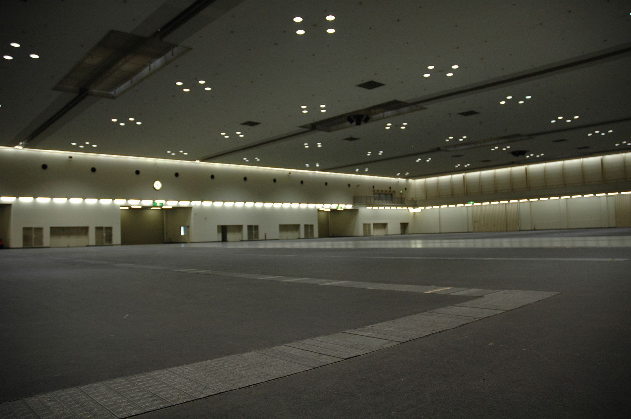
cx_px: 316
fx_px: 473
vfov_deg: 47.8
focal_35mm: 27
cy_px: 210
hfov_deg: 67.5
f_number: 3.5
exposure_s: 1/50
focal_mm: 18
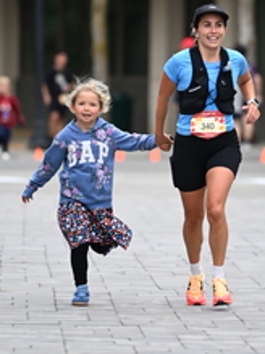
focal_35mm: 484
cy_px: 121
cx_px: 145
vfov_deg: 4.1
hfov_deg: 3.1
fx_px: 4945
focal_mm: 200
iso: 640
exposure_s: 1/2000
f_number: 2.8
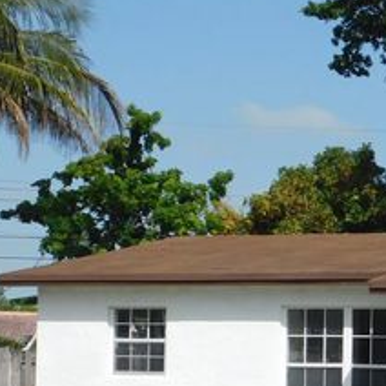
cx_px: 426
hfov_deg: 14.2
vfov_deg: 14.4
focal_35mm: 120
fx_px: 1514
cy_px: 355
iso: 125
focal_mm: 8
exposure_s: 1/500
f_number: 7.4
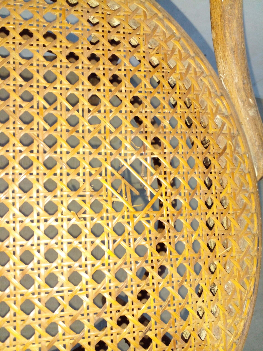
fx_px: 274
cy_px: 176
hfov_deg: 51.4
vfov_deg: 65.3
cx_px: 132
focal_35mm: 27
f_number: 1.9
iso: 160
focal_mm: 3.6
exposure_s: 1/50
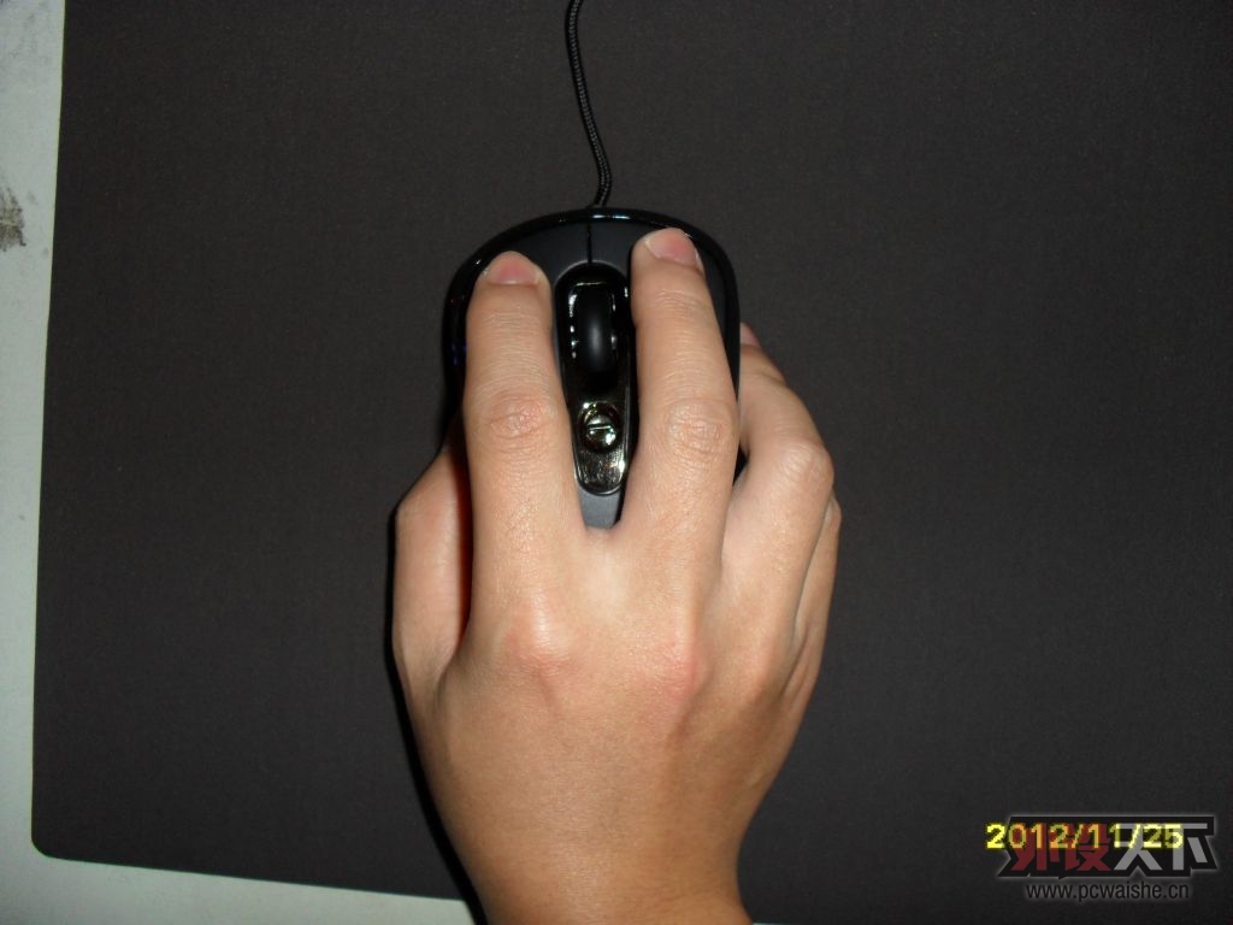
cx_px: 616
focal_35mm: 35
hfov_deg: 52.6
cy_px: 462
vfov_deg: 40.7
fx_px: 1247
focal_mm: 6.3
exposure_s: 1/45
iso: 200
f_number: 3.2
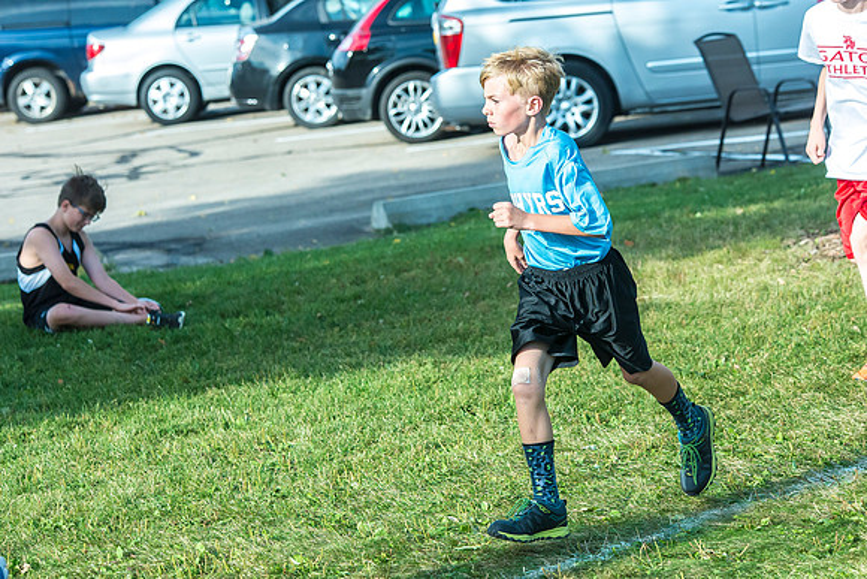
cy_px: 269
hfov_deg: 14.5
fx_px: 3410
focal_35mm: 142
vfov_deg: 9.7
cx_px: 471
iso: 2000
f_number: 6.3
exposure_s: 1/4000
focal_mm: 122
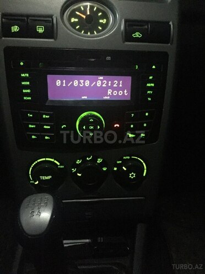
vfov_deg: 61.7
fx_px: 229
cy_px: 137
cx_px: 102
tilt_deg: -25.5
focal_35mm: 29
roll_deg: -3.7
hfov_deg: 48.2
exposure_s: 1/17
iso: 2000
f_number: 2.2
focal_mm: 4.15
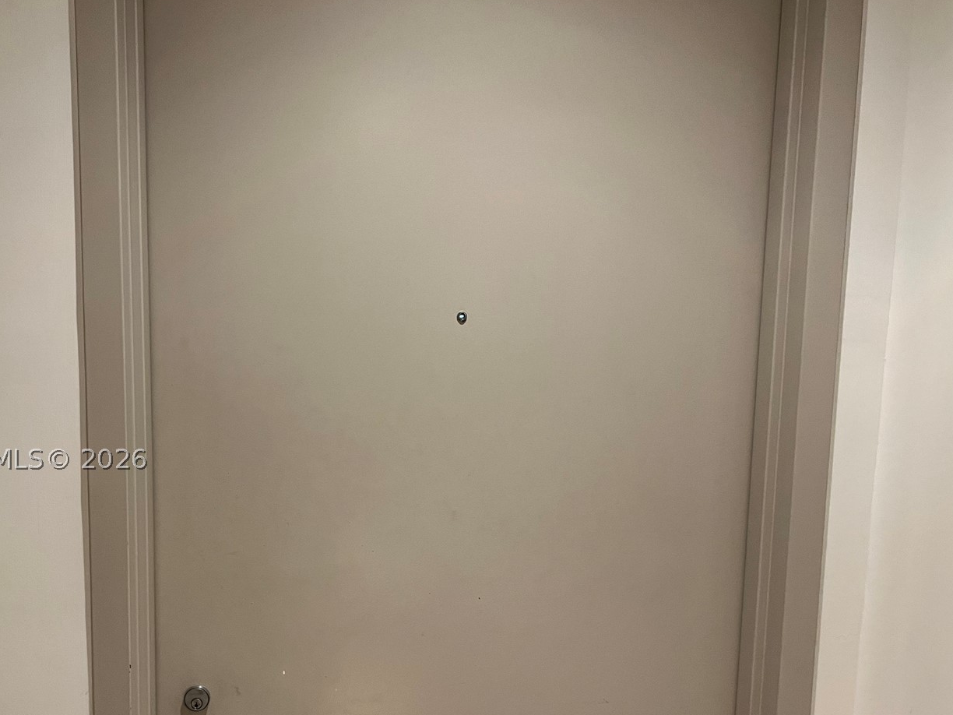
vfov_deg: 41.4
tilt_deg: -7.0
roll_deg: -0.7
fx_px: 936
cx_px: 385
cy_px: 459
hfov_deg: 53.6
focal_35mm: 34
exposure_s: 1/60
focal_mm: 5.7
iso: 400
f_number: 1.5
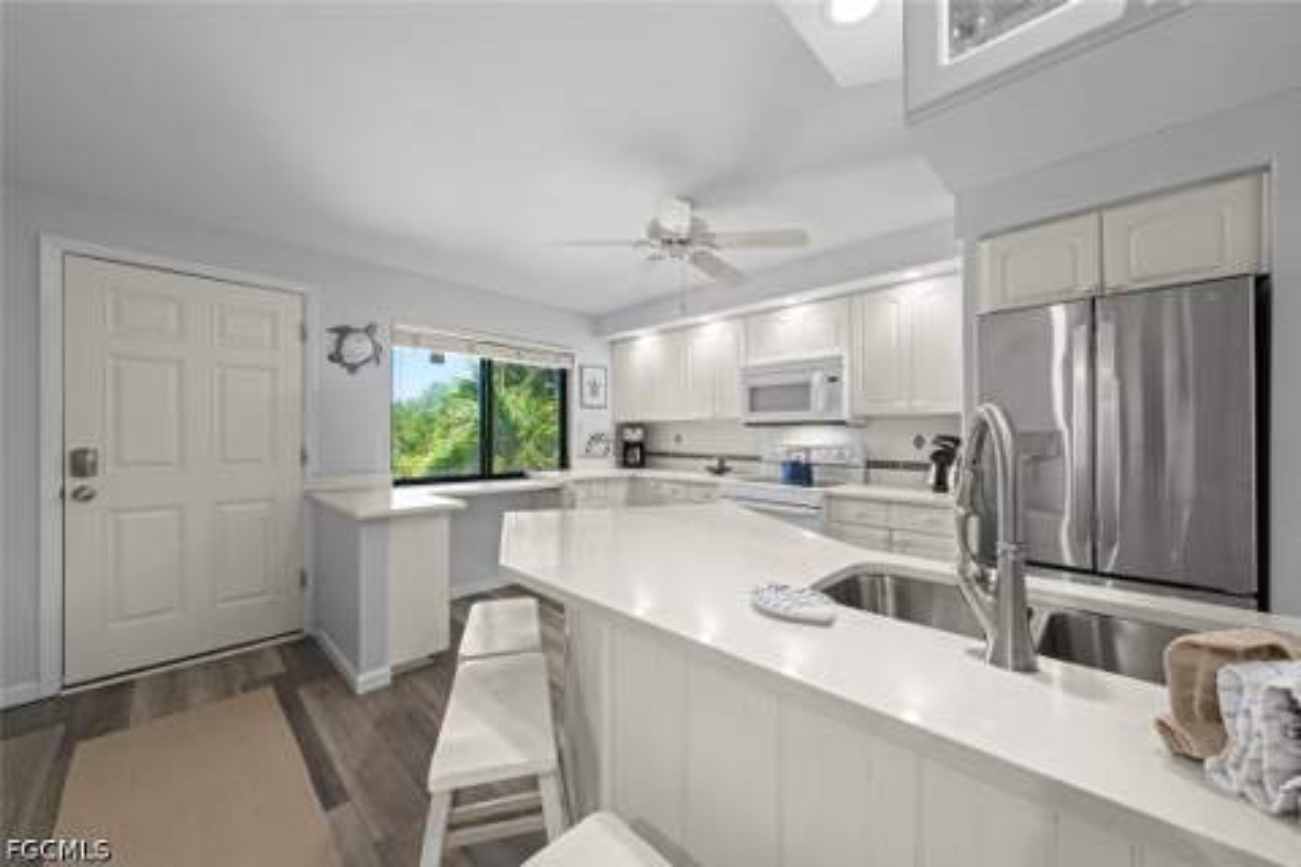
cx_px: 650
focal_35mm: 13
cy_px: 434
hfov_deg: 108.3
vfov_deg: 85.4
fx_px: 470
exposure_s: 1/2
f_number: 11
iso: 400
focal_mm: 13
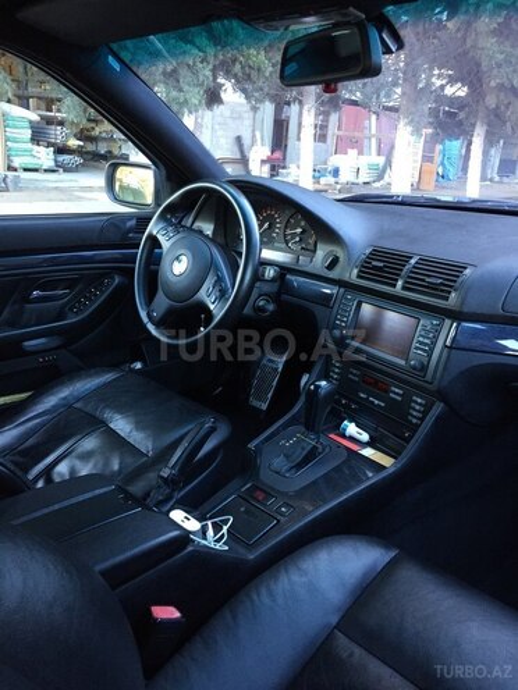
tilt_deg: -18.9
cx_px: 259
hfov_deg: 48.2
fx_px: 579
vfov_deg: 61.7
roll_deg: -4.3
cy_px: 345
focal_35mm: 29
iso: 80
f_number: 2.2
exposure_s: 1/33
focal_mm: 4.15
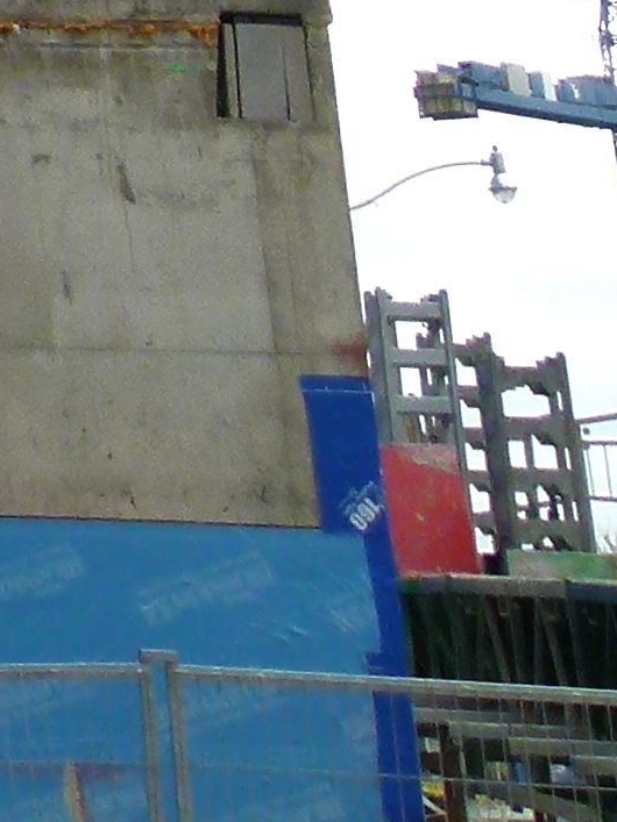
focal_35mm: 165
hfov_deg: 7.8
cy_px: -1356
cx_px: -1200
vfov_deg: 10.0
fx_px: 3922
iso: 100
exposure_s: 1/250
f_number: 4
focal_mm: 4.8
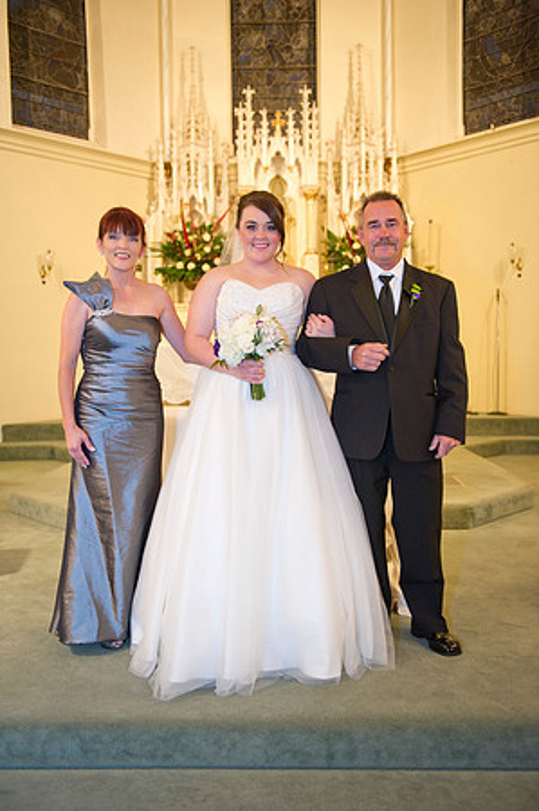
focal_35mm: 32
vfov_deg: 58.8
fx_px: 720
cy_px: 406
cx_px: 270
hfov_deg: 41.0
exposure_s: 1/60
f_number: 2.8
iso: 1250
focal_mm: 32
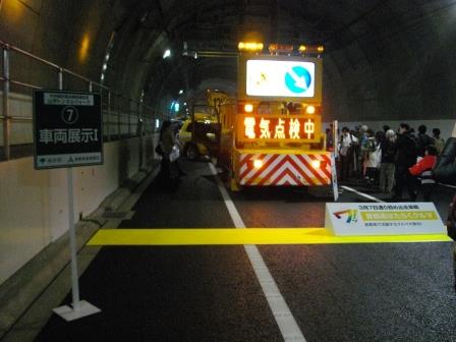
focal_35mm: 32
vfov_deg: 44.2
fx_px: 422
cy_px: 171
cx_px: 228
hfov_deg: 56.8
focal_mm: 5.7
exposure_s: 1/25
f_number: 2.9
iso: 800
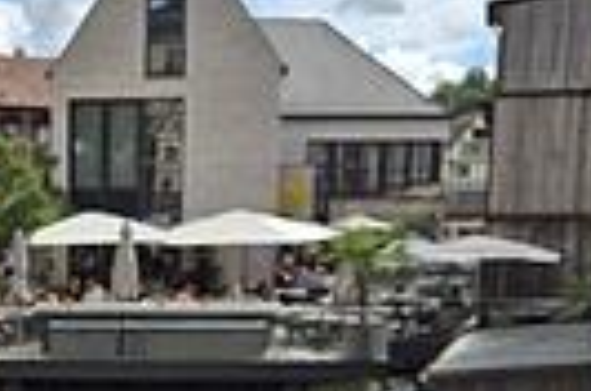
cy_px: 433
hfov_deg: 27.2
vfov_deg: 18.4
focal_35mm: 71
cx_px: 31
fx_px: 1163
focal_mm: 5.4
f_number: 1.8
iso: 25
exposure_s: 1/1604
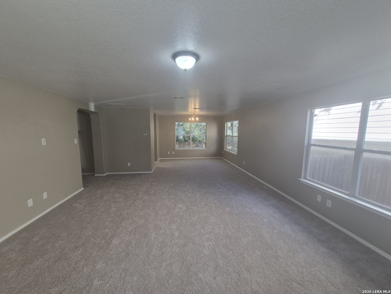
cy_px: 147
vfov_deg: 89.9
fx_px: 147
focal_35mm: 13
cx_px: 196
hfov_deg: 106.2
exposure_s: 1/60
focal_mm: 1.74
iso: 64
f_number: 2.2
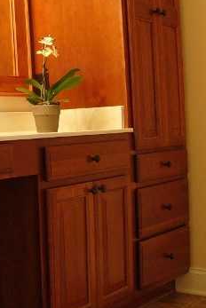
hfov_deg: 18.3
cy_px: 132
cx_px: -71
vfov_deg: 29.2
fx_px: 591
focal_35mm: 69
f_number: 2.8
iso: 100
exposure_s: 1/5
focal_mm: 6
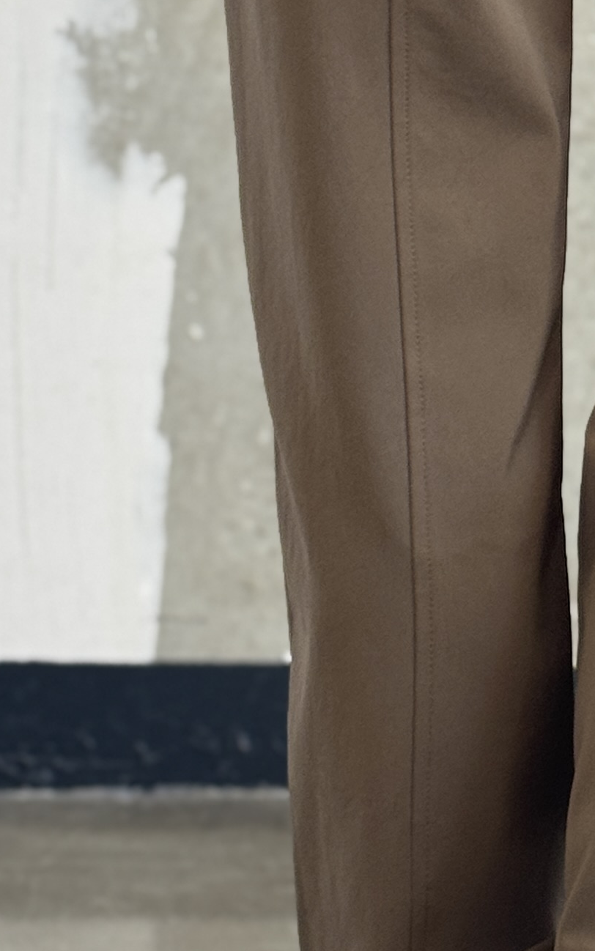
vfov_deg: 13.2
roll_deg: -0.1
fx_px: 4097
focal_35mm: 158
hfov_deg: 8.3
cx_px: 596
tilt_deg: -3.4
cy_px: 184
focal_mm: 6.76
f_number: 1.78
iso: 64
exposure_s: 1/50
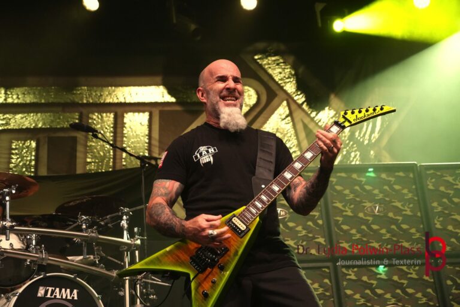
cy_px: 154
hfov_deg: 33.4
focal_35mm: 60
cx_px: 230
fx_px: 767
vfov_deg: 22.6
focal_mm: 40
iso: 3200
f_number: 4.5
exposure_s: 1/160
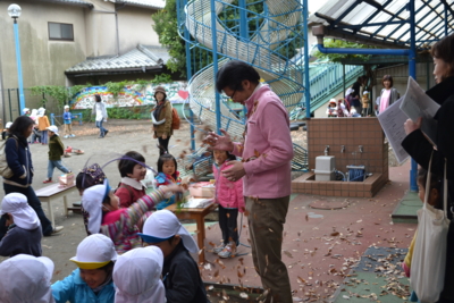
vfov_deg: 30.9
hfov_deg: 44.9
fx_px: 549
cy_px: 152
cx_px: 227
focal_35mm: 44
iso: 400
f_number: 4.8
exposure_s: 1/100
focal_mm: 29
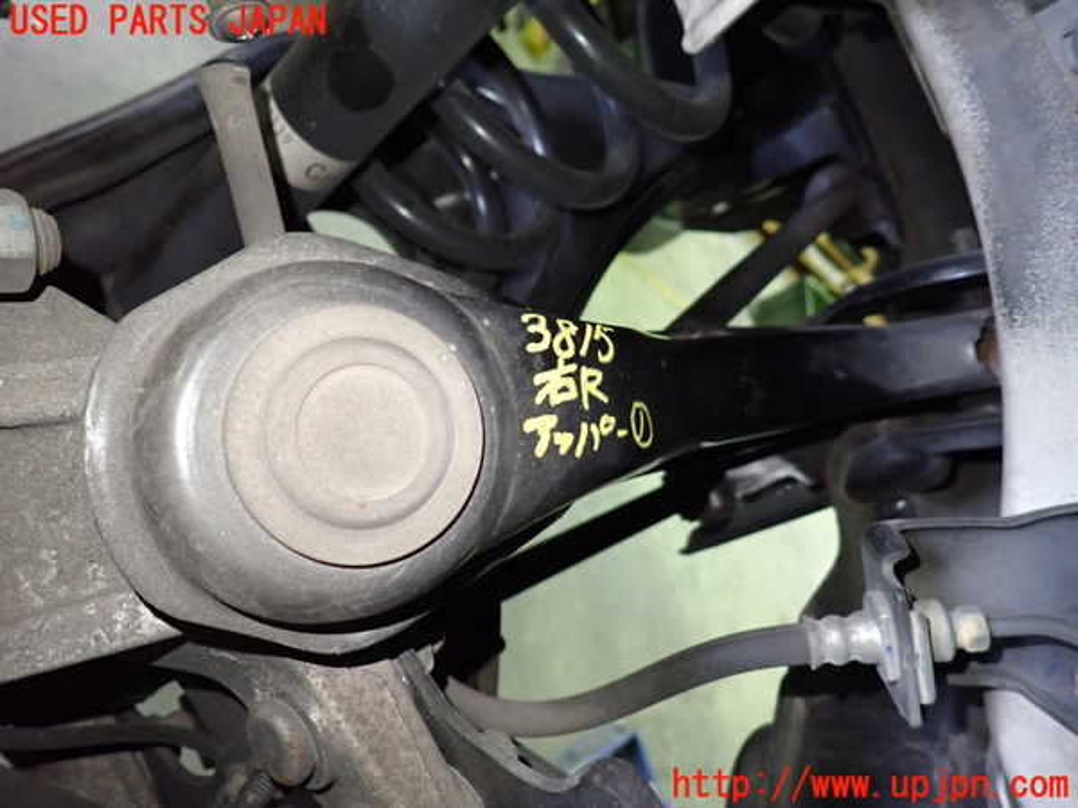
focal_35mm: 25
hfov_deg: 69.4
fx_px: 779
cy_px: 404
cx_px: 539
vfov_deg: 54.9
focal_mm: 4.5
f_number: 2
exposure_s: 1/30
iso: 640
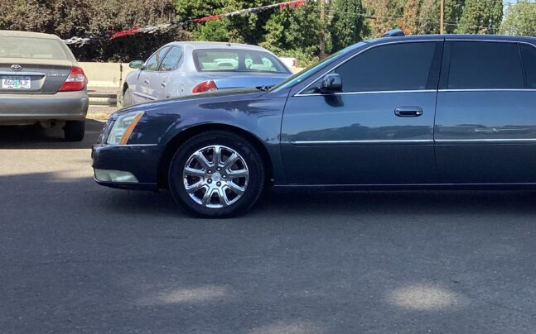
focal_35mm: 52
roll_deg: -1.5
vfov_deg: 24.8
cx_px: 418
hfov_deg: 37.7
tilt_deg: -4.0
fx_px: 759
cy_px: 118
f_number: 2.4
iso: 25
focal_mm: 3.3
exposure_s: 1/715
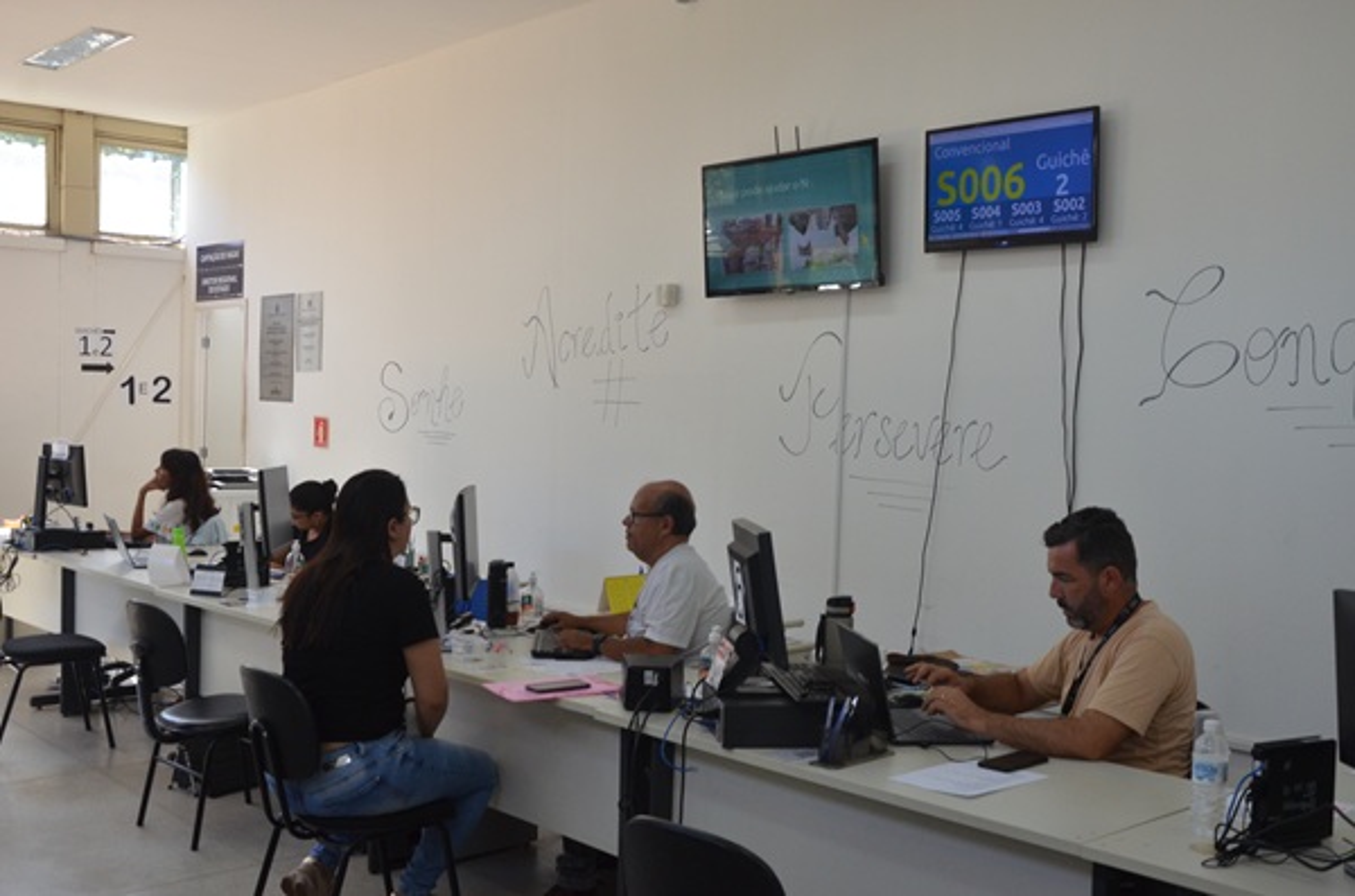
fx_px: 1408
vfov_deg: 35.3
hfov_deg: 51.4
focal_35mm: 38
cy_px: 448
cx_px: 678
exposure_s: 1/200
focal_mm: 25
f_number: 7.1
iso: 800
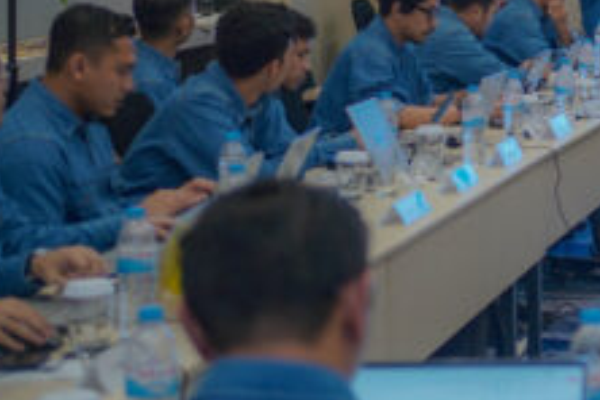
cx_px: 911
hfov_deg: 15.0
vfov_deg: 10.7
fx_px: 2100
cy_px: -88
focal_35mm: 126
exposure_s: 1/100
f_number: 2
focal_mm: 35
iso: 200
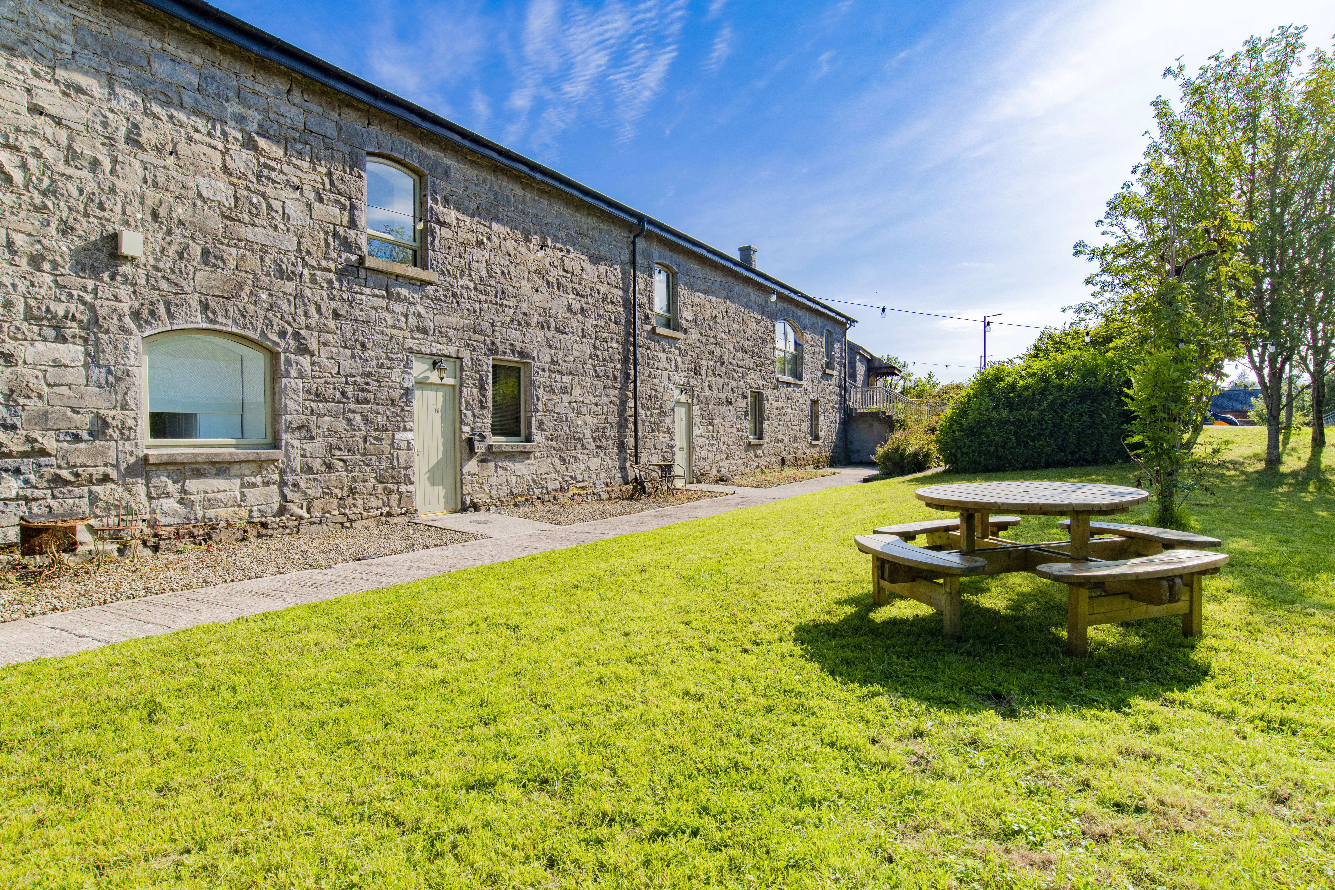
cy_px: 445
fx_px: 667
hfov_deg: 90.0
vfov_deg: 67.4
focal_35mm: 18
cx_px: 668
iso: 200
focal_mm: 18
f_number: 11
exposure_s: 1/400
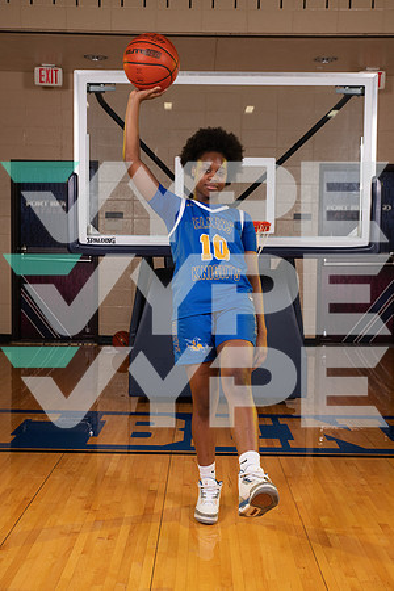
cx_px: 197
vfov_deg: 44.5
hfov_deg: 30.5
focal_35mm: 44
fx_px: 722
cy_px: 296
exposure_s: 1/320
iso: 320
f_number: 7.1
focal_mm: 44
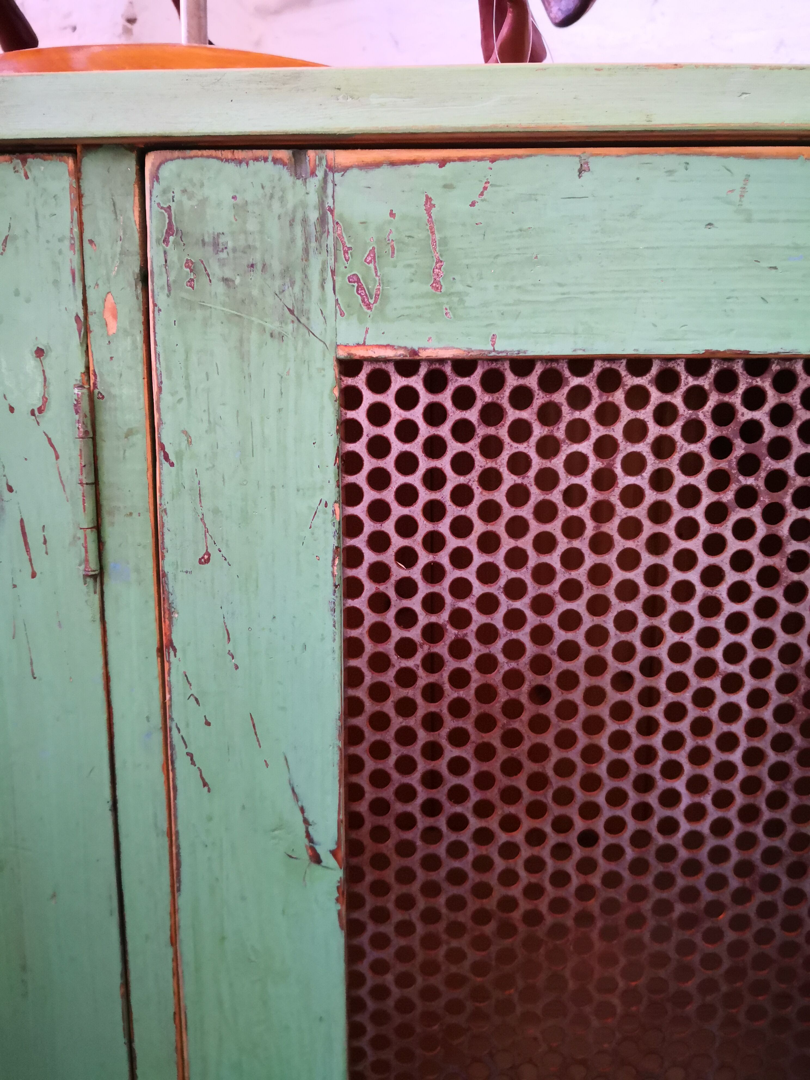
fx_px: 842
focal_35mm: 27
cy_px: 540
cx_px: 405
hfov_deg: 51.4
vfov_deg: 65.3
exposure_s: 1/120
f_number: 1.6
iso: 500
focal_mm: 3.95
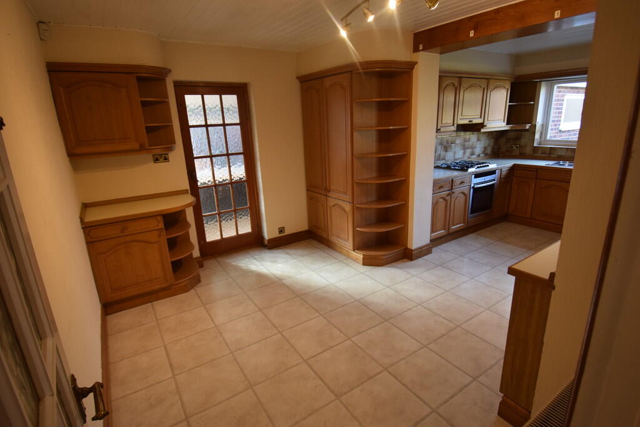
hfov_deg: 90.0
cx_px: 320
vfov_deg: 67.5
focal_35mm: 18
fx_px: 320
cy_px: 214
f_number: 4.8
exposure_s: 1/60
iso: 640
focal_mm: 12
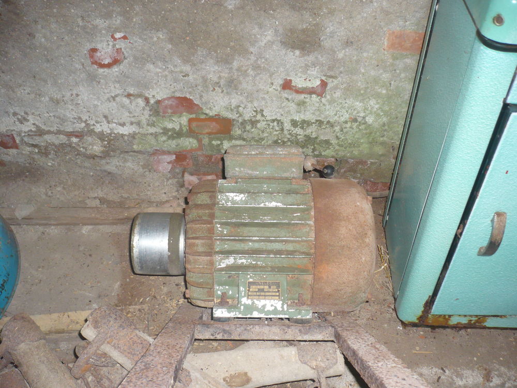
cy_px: 194
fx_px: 523
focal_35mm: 35
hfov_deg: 52.6
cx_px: 258
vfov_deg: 40.7
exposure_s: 1/30
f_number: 2.8
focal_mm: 5.8
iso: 200
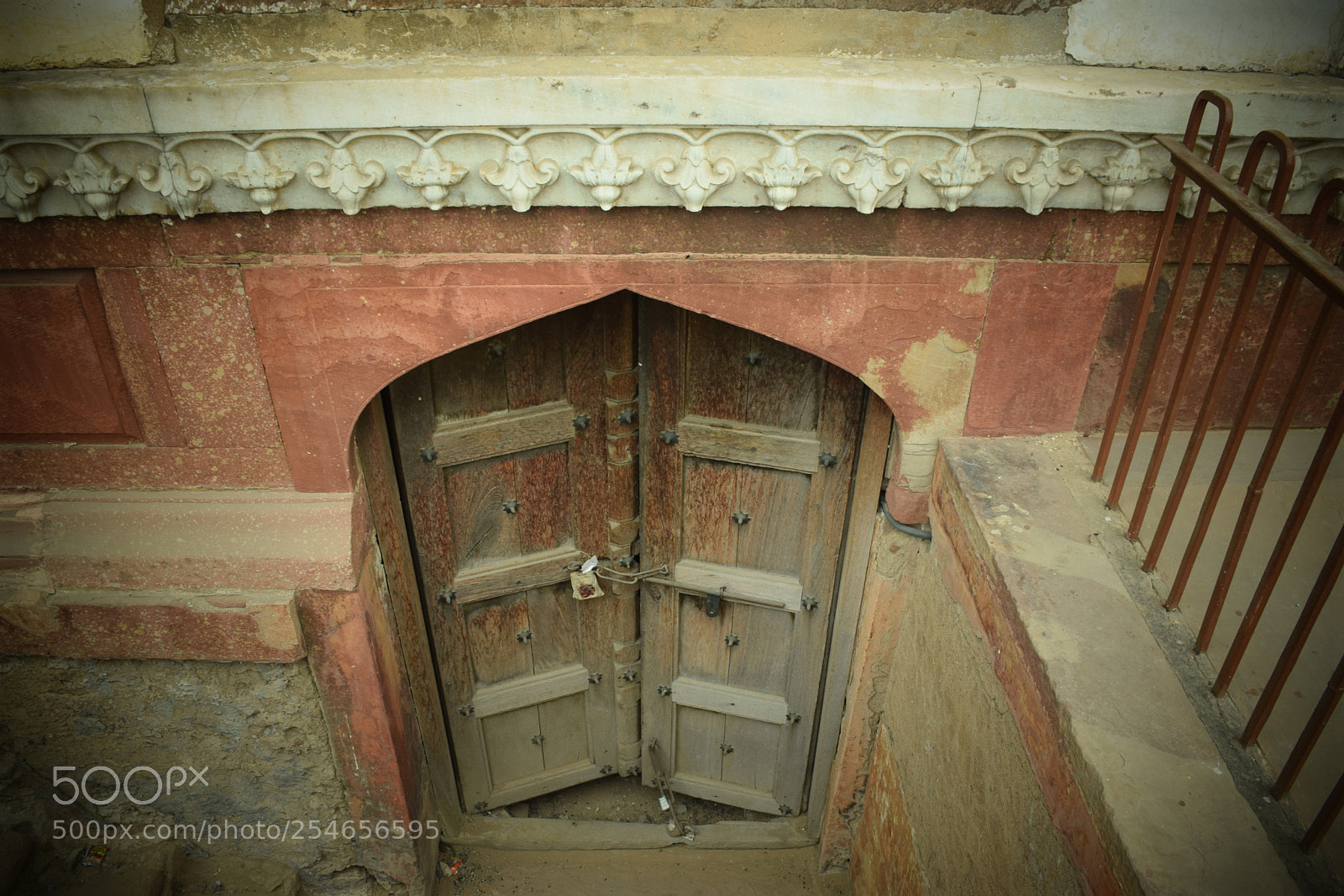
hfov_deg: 67.4
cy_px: 448
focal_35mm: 27
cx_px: 672
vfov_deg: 47.9
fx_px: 1008
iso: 400
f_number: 7.1
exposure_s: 1/200
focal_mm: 18
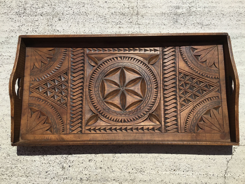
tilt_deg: -81.1
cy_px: 92
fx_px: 219
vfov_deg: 45.4
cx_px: 122
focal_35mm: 31
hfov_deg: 58.4
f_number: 2.4
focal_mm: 3.3
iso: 25
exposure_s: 1/2469
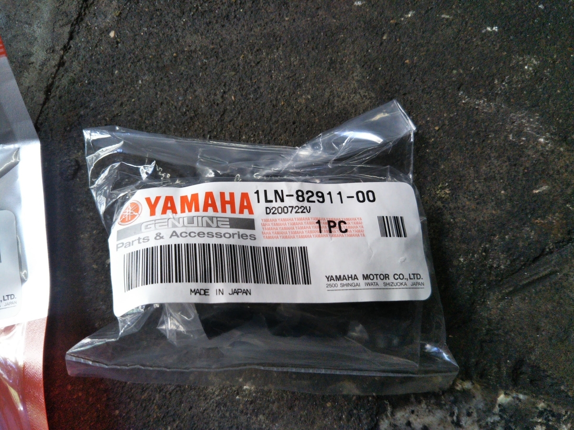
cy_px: 215
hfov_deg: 60.0
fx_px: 497
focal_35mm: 30
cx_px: 287
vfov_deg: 46.8
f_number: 2.2
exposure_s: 1/93
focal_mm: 4
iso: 96
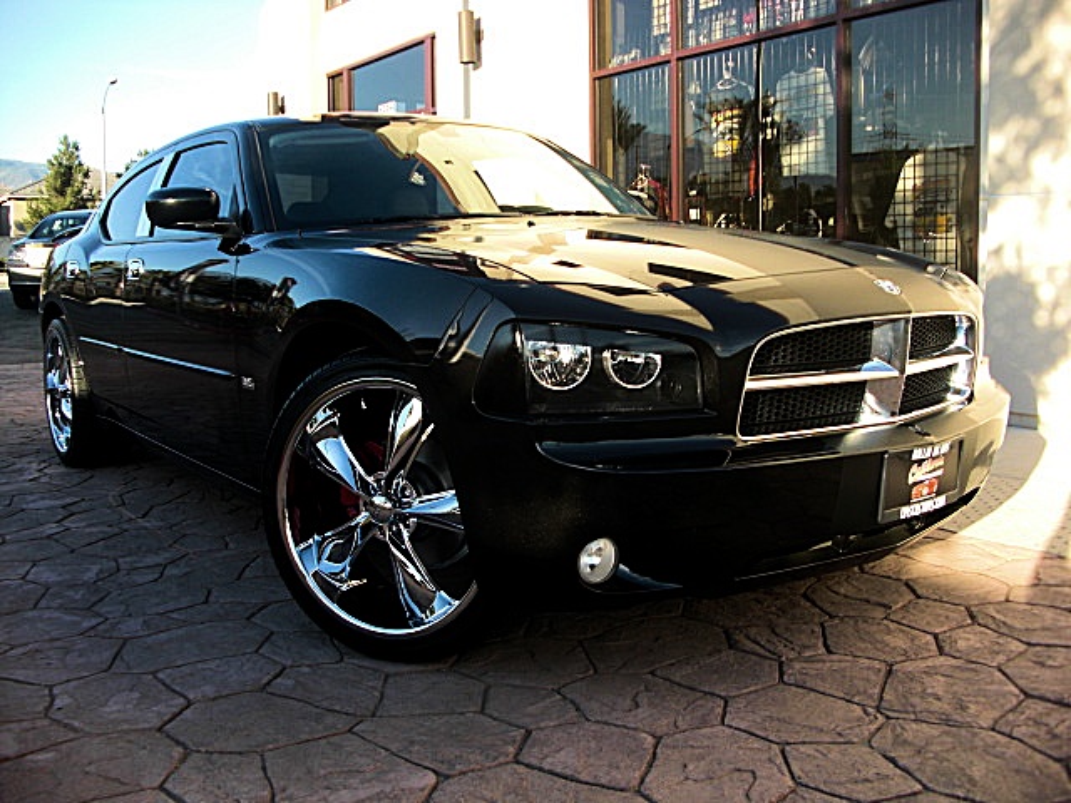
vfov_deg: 39.7
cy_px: 402
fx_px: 1114
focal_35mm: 36
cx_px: 536
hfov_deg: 51.4
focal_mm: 6.3
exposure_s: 1/200
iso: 50
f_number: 2.8
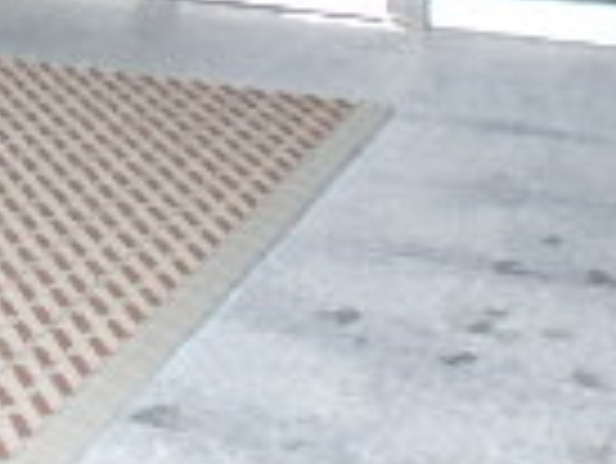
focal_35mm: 98
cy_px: -378
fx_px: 1745
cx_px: 81
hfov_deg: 19.7
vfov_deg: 13.5
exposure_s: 1/30
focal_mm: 3.7
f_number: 3.5
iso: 250
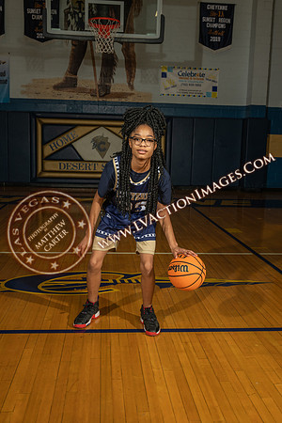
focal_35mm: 38
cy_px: 212
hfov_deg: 35.1
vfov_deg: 50.7
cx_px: 141
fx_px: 446
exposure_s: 1/200
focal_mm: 38
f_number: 7.1
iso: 160
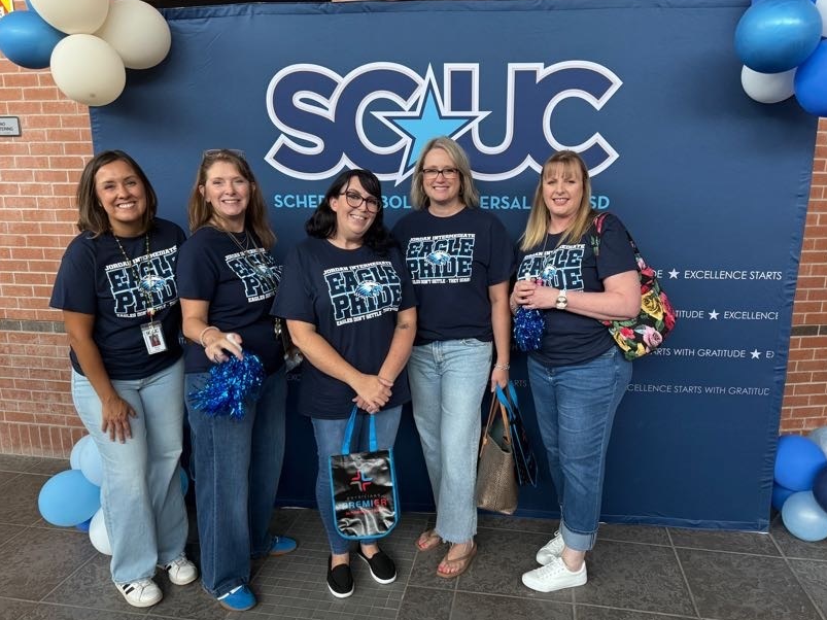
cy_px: 306
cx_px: 429
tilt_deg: -12.5
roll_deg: -0.2
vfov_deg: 54.9
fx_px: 597
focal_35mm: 25
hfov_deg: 69.4
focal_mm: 6.76
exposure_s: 1/120
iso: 200
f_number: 1.78
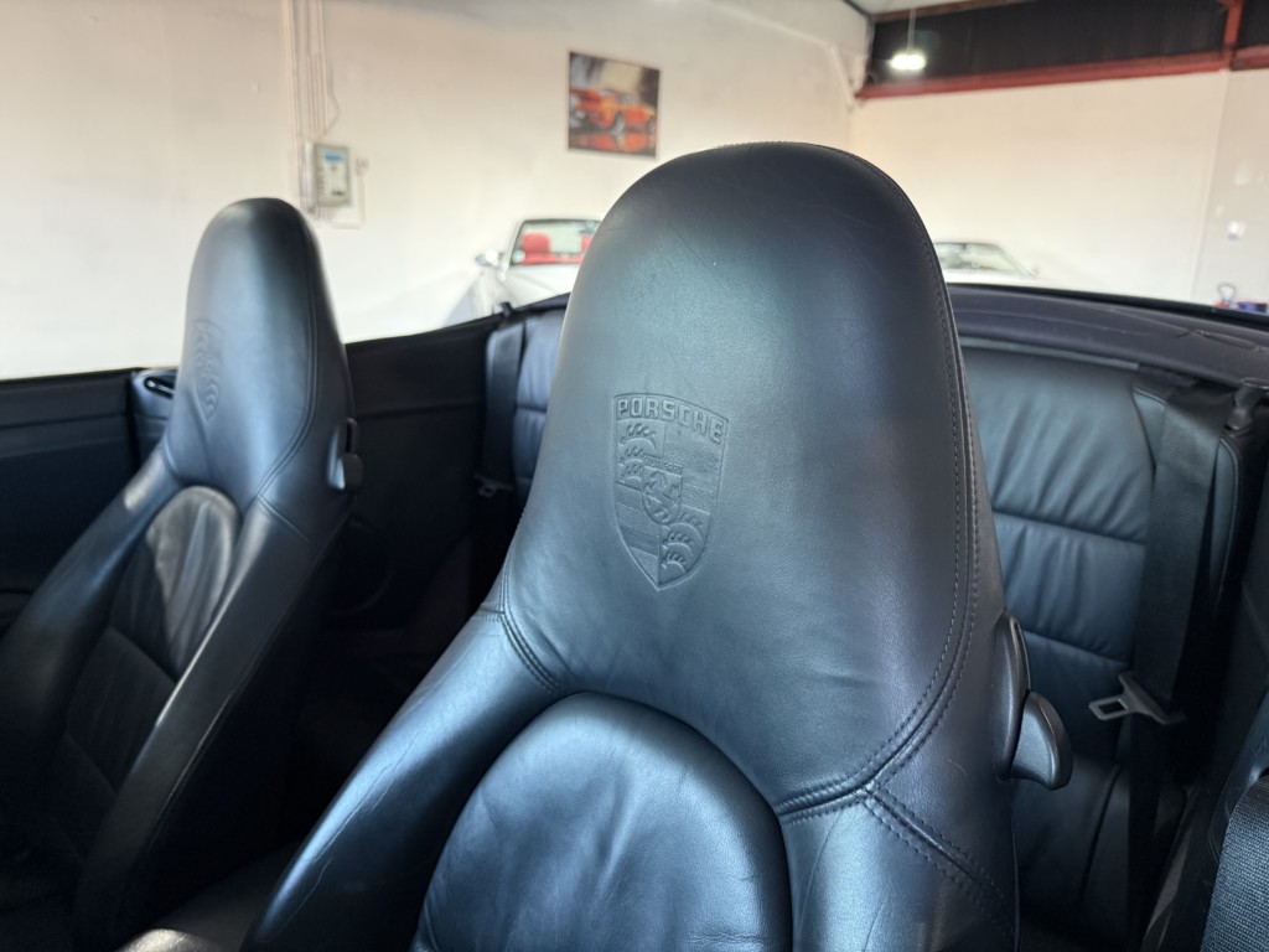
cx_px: 634
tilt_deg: -14.3
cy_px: 476
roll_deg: -1.8
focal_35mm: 24
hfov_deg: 71.6
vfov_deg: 56.8
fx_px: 880
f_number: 1.78
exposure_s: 1/50
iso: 400
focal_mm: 6.76
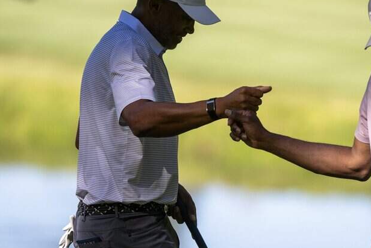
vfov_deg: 2.4
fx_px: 6019
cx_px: 283
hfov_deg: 3.5
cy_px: 111
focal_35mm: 584
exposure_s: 1/1250
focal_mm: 300
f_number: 4
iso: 320
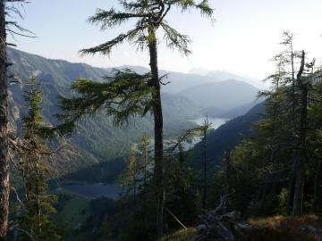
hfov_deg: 60.0
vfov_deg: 46.8
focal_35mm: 30
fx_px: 279
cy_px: 120
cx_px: 161
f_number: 3.7
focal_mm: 15
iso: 200
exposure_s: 1/1000
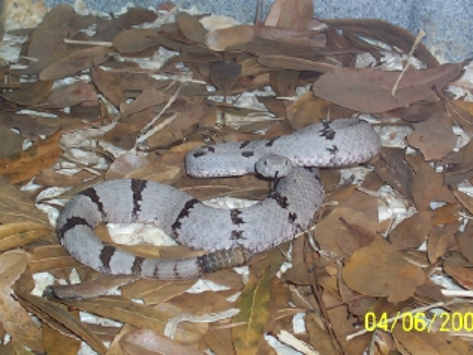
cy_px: 154
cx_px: 220
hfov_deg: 21.8
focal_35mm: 90
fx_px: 1230
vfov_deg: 16.4
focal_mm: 10.8
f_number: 4
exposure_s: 1/90
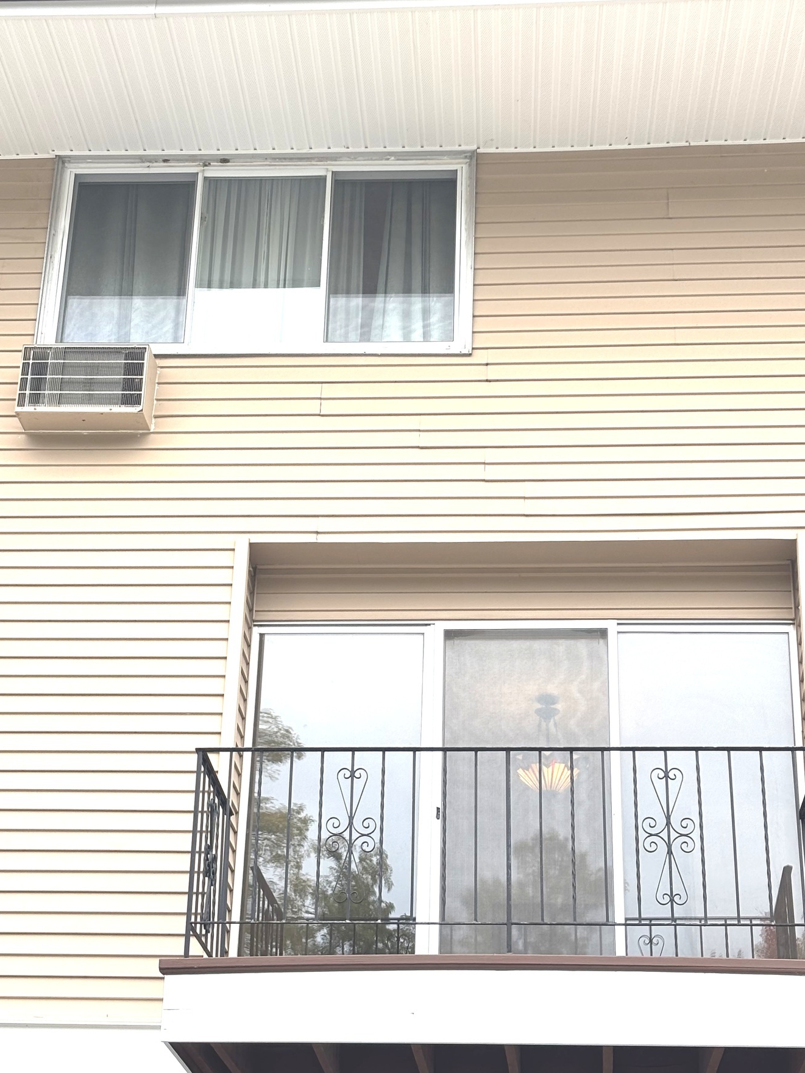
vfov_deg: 28.6
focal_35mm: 68
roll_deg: -2.4
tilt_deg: +25.2
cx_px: 393
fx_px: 2109
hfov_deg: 21.6
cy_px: 488
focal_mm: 5.96
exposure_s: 1/481
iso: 32
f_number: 1.6
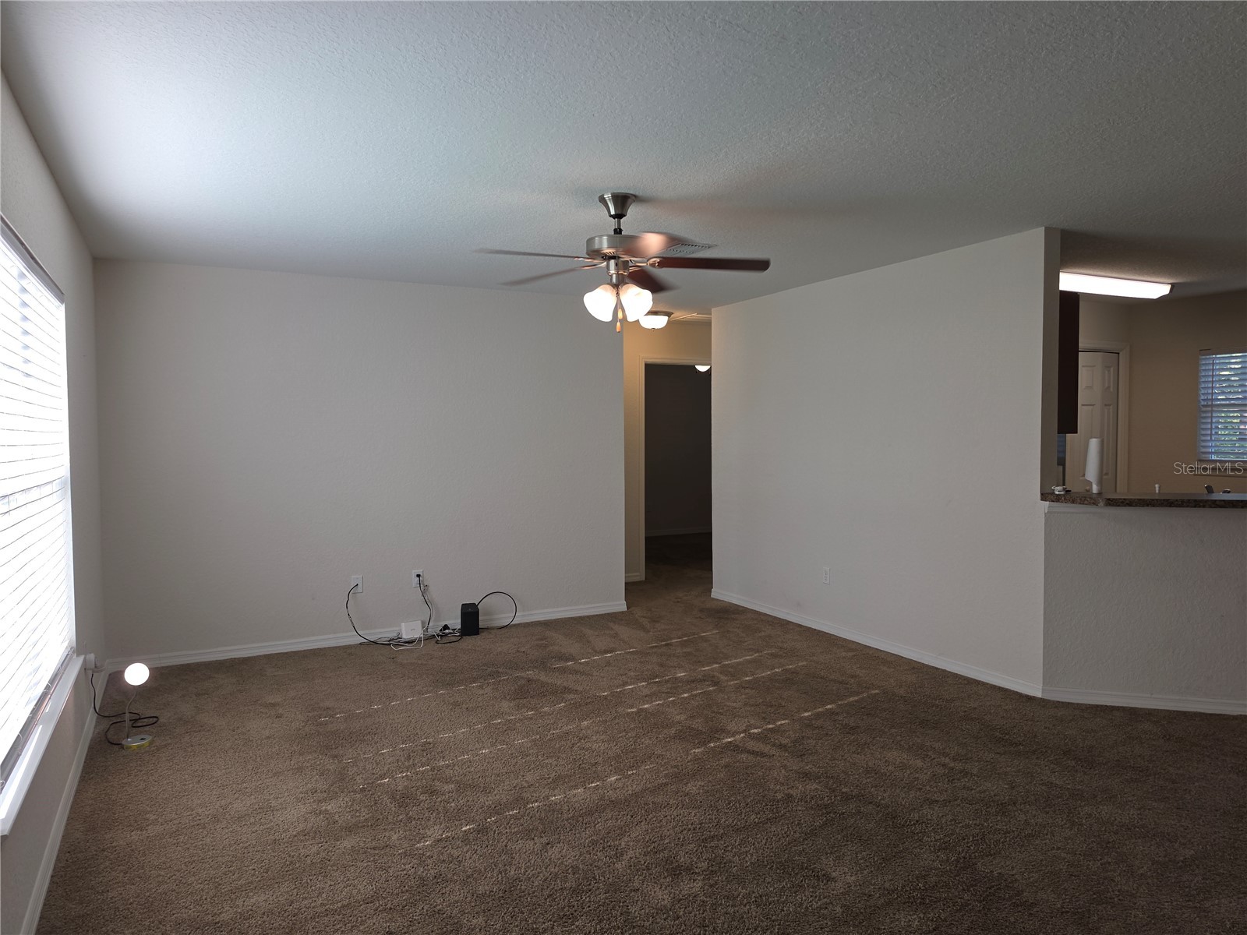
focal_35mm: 23
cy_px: 468
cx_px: 624
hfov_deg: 73.9
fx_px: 829
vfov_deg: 58.9
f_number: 1.4
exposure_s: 1/60
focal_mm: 6.5
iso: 10
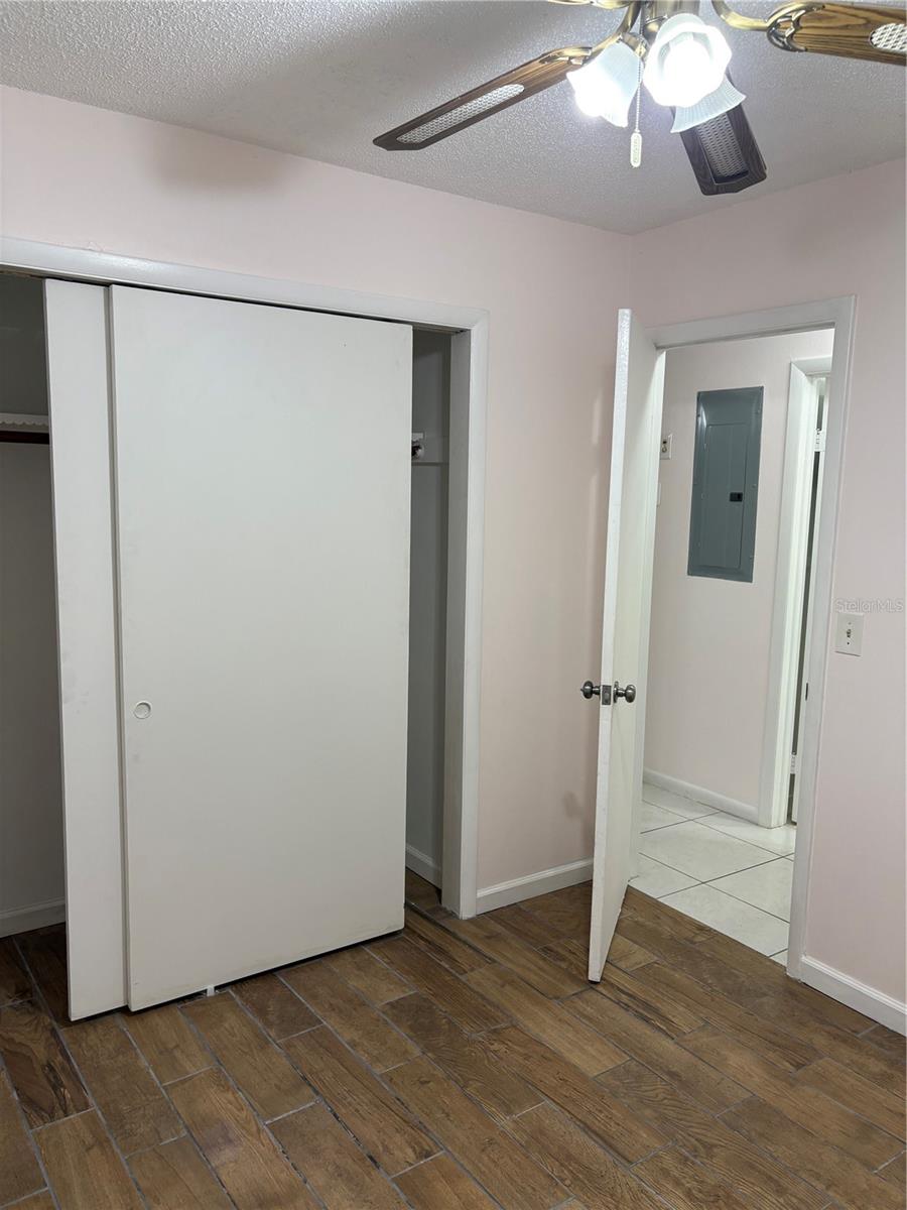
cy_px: 605
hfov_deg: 53.1
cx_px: 454
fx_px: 908
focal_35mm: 26
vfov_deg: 67.3
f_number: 1.6
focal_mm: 5.96
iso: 100
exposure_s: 1/60
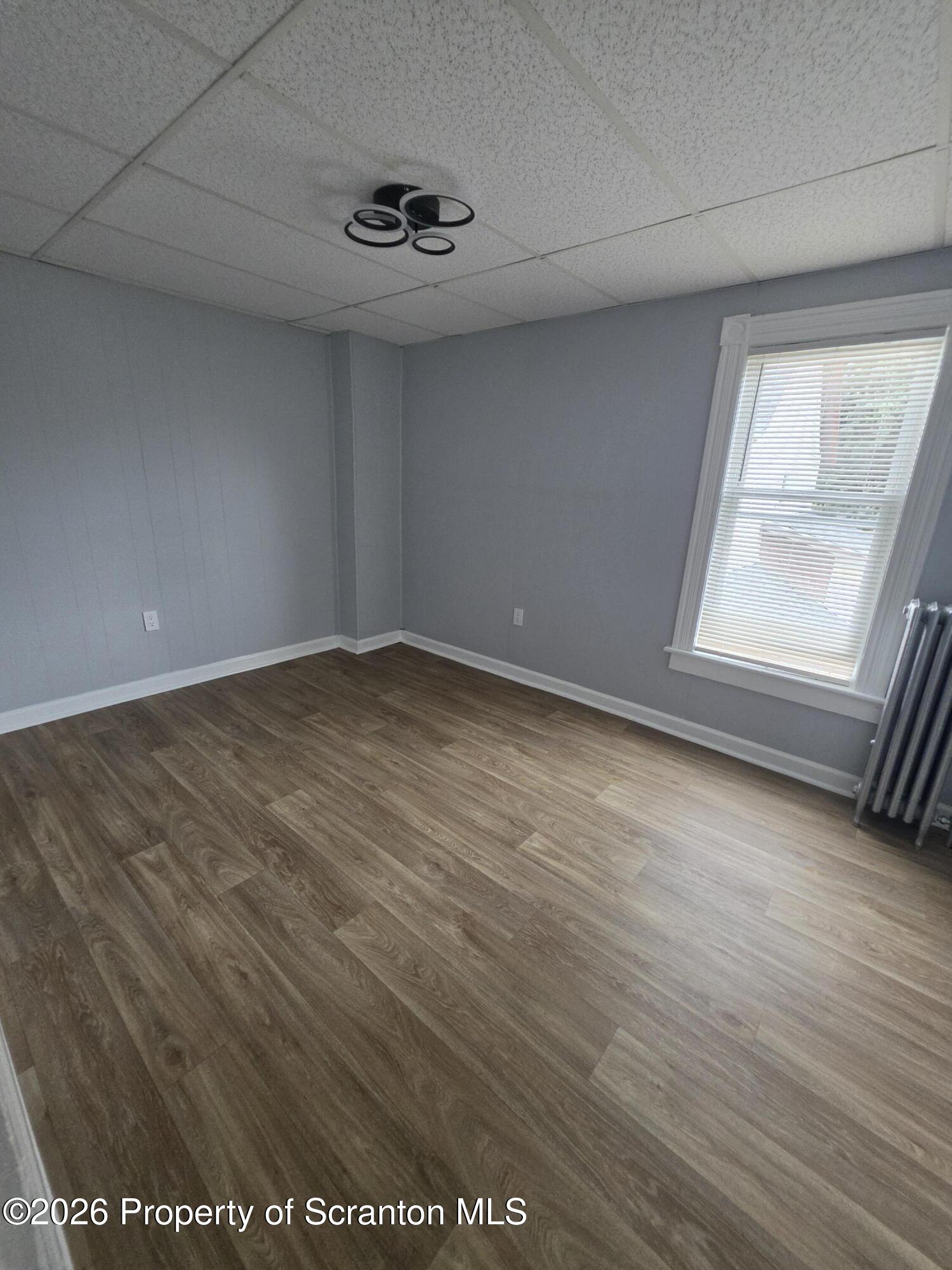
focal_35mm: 13
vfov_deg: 106.2
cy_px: 635
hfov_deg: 89.9
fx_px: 477
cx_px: 476
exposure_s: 1/100
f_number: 1.9
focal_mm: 2.2
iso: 250
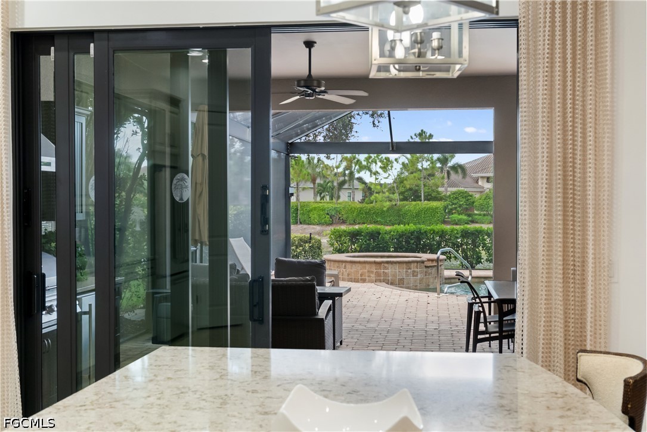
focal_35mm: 46
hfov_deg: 42.7
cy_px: 216
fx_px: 827
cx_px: 324
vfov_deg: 29.3
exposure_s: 1/30
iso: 4000
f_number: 9.5
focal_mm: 46
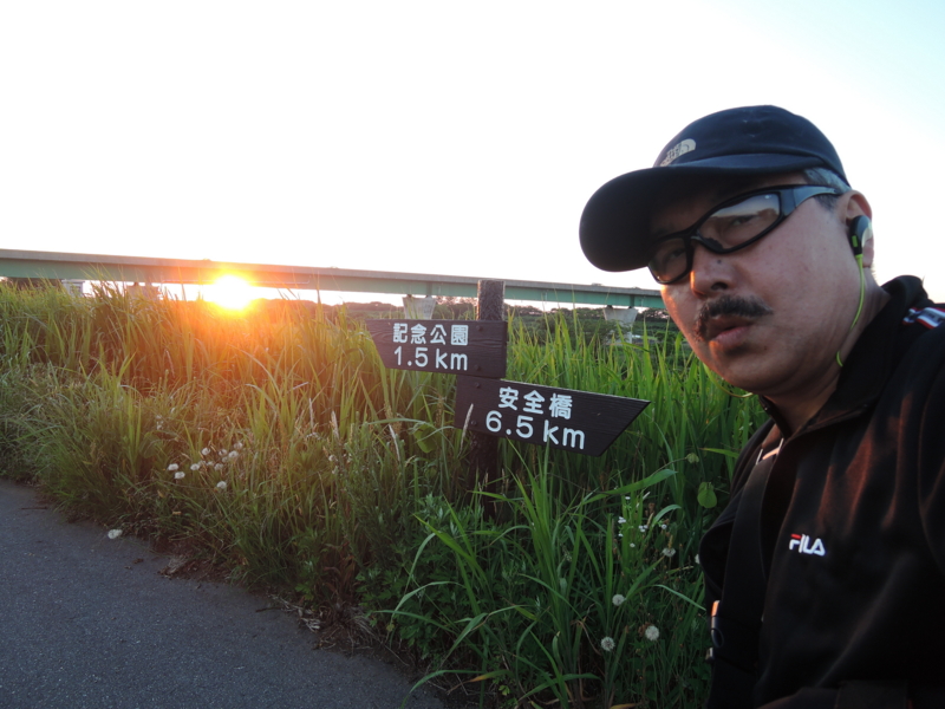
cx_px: 472
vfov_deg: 56.8
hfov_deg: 71.6
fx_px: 655
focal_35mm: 24
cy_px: 354
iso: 80
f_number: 2.8
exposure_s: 1/50
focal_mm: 5.1
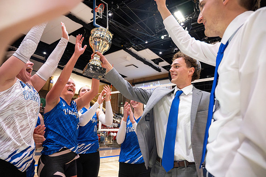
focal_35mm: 24
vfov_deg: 53.2
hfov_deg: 73.7
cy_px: 88
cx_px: 133
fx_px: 177
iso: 8000
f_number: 4
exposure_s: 1/640
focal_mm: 24
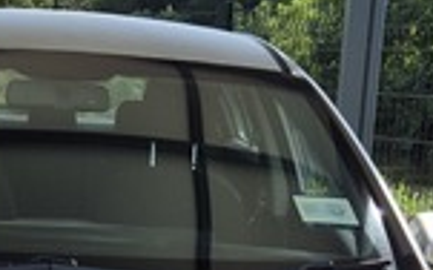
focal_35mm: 97
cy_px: 485
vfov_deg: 12.3
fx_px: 1143
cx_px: 103
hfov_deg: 21.2
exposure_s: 1/2328
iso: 25
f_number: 1.8
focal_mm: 5.4
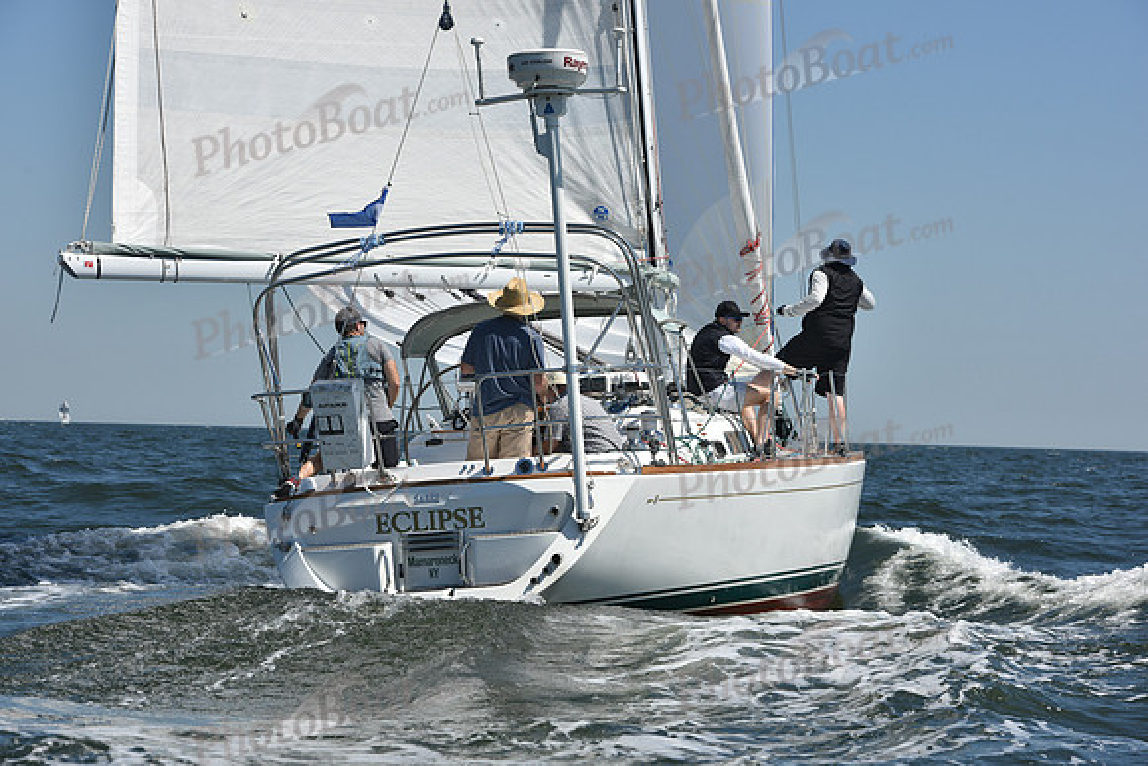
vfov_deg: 13.4
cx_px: 574
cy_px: 383
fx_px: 3253
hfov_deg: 20.0
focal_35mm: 102
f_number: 9
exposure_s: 1/1250
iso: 250
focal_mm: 102
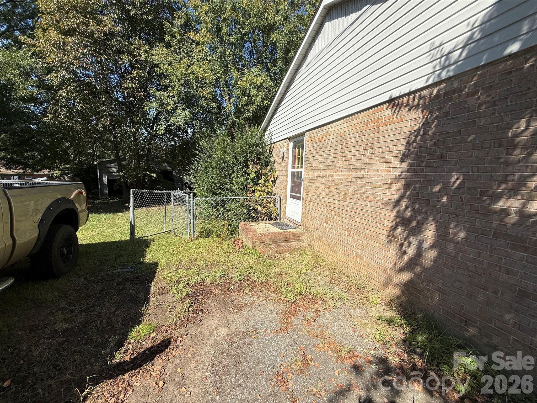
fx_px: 217
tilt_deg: -6.1
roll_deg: -2.4
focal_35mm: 14
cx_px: 268
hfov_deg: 102.1
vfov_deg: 85.7
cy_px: 202
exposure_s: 1/1848
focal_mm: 2.22
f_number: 2.2
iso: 50
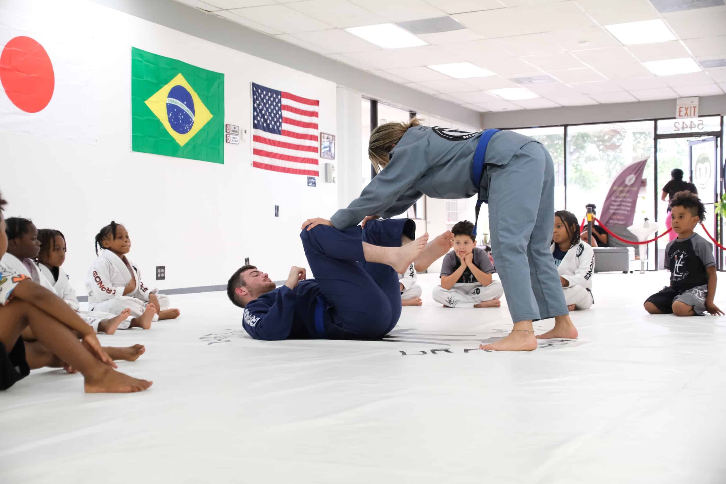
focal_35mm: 45
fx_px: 907
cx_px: 363
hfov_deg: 43.6
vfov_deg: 29.9
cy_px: 242
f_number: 4
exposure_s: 1/250
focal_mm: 29.8
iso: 4000
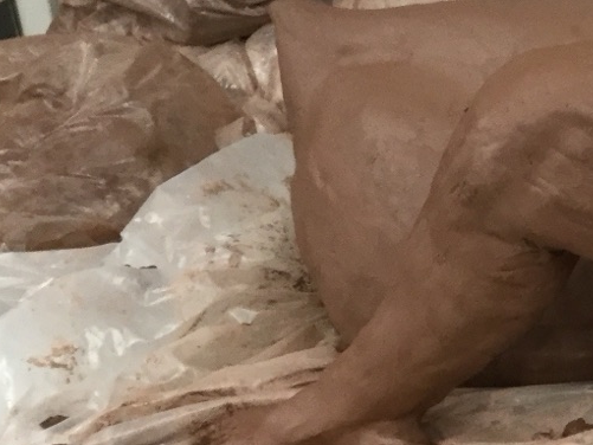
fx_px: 1696
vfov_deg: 14.9
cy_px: 178
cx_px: 922
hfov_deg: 17.5
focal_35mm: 99
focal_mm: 3.3
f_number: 2.4
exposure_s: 1/30
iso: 80
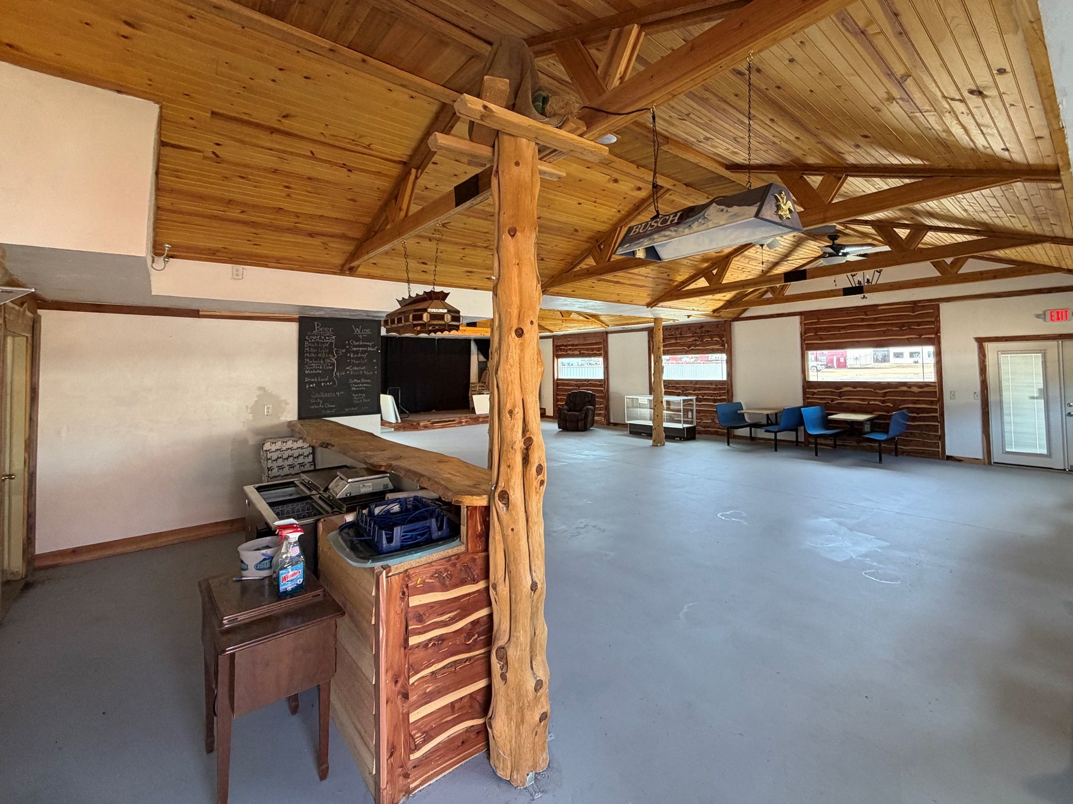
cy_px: 348
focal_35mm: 16
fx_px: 496
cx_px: 609
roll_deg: +1.3
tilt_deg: +2.1
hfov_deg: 93.9
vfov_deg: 77.7
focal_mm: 2.22
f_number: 2.2
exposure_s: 1/60
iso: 200
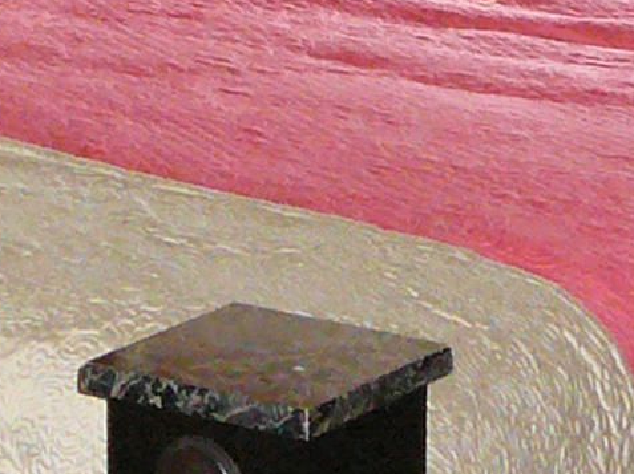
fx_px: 3441
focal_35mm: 188
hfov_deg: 10.5
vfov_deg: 7.7
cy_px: -305
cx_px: 108
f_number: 2.8
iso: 400
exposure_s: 1/30
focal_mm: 5.2
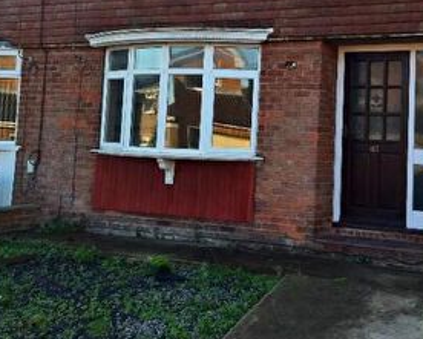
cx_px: 319
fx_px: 714
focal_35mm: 57
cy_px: 90
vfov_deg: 26.4
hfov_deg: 32.4
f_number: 1.8
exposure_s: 1/3112
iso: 80
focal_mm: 5.4
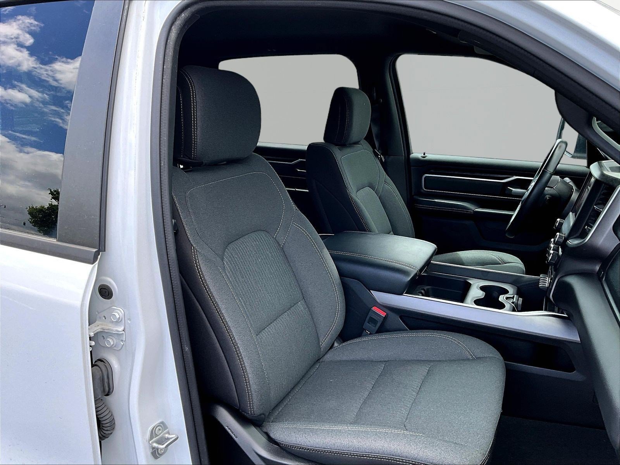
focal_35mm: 29
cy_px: 232
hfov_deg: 61.7
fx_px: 519
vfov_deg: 48.2
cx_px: 310
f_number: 1.8
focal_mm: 3
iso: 25
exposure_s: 1/331
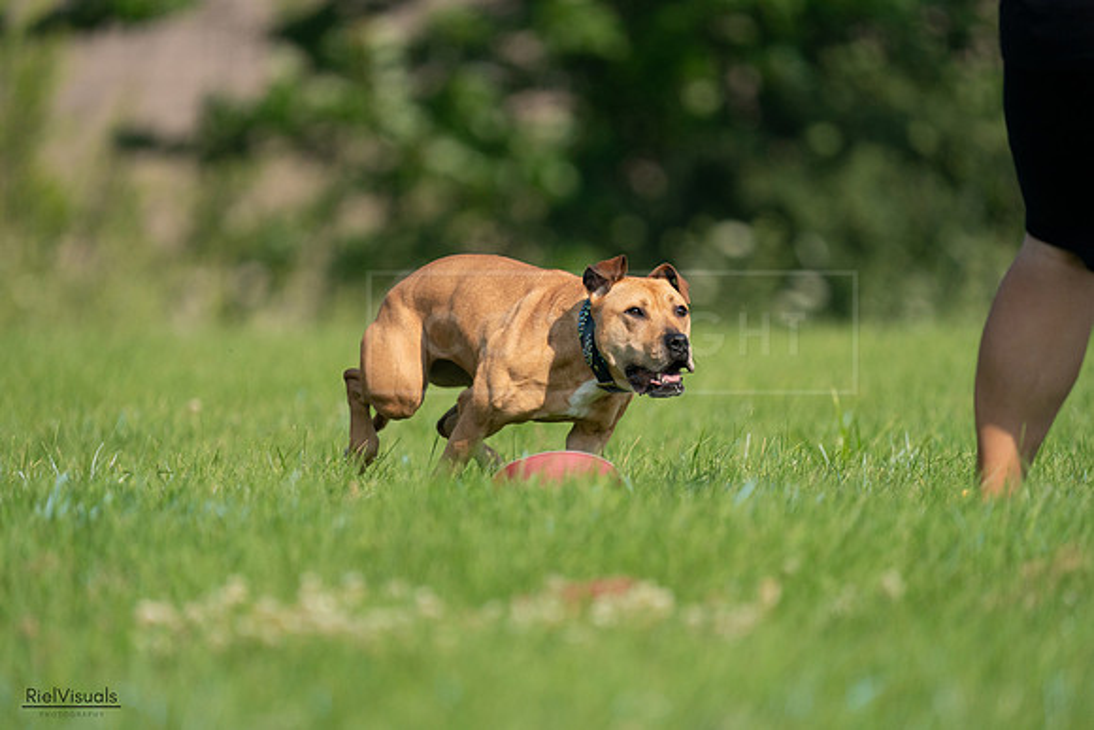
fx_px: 18237
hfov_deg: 3.4
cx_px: 547
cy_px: 365
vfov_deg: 2.3
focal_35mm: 600
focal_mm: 600
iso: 1000
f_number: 6.3
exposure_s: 1/4000
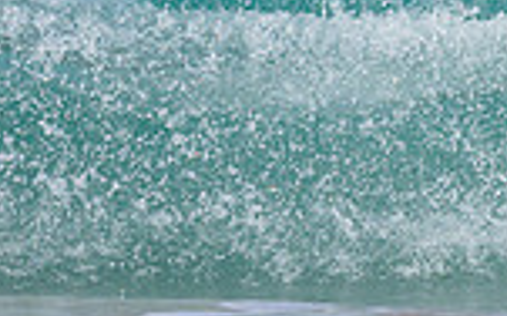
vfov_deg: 0.3
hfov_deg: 0.5
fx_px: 59335
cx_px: 825
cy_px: -339
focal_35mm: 4299
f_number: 6.3
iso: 360
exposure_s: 1/2000
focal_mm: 800
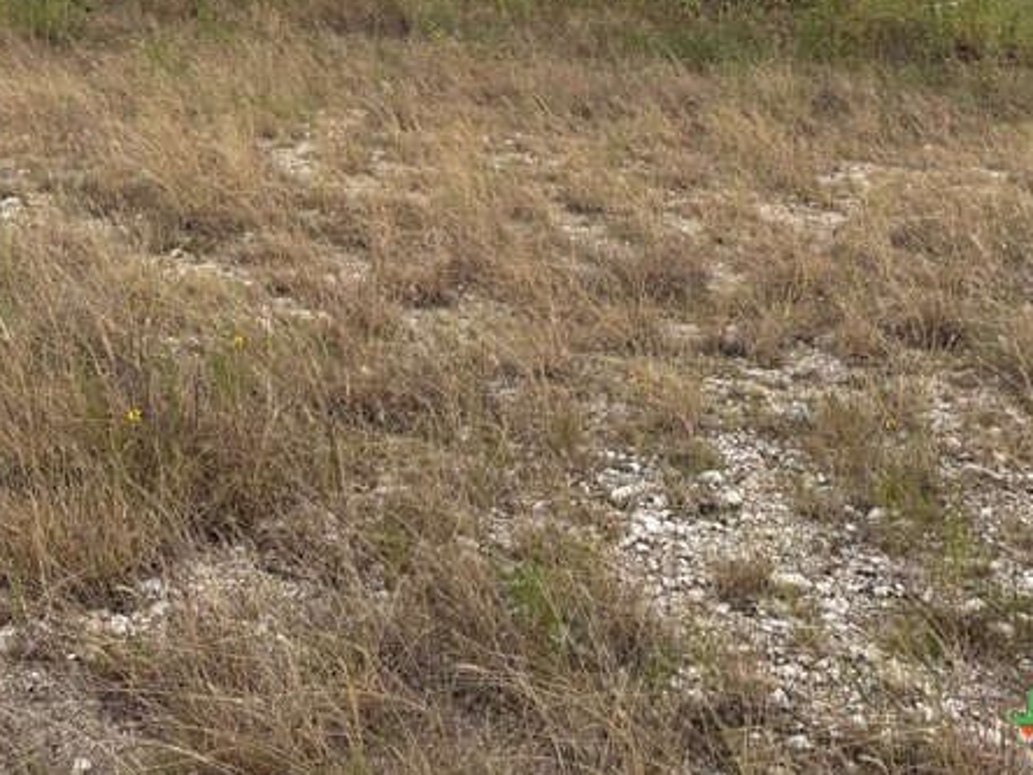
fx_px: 1791
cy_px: -91
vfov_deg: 22.9
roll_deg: +0.9
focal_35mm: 60
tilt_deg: +1.0
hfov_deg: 31.1
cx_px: 161
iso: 50
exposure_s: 1/2283
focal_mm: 5.96
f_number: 1.6
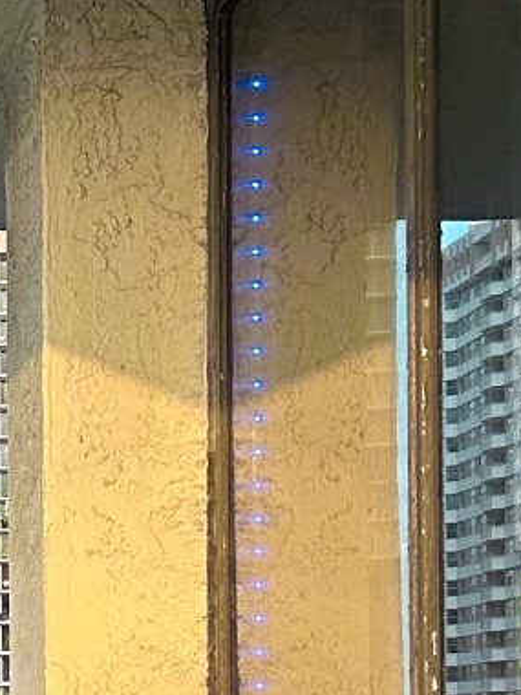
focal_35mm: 122
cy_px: 662
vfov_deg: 15.9
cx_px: -503
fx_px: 2448
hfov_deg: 11.1
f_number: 1.9
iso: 25
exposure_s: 1/250
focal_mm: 2.69
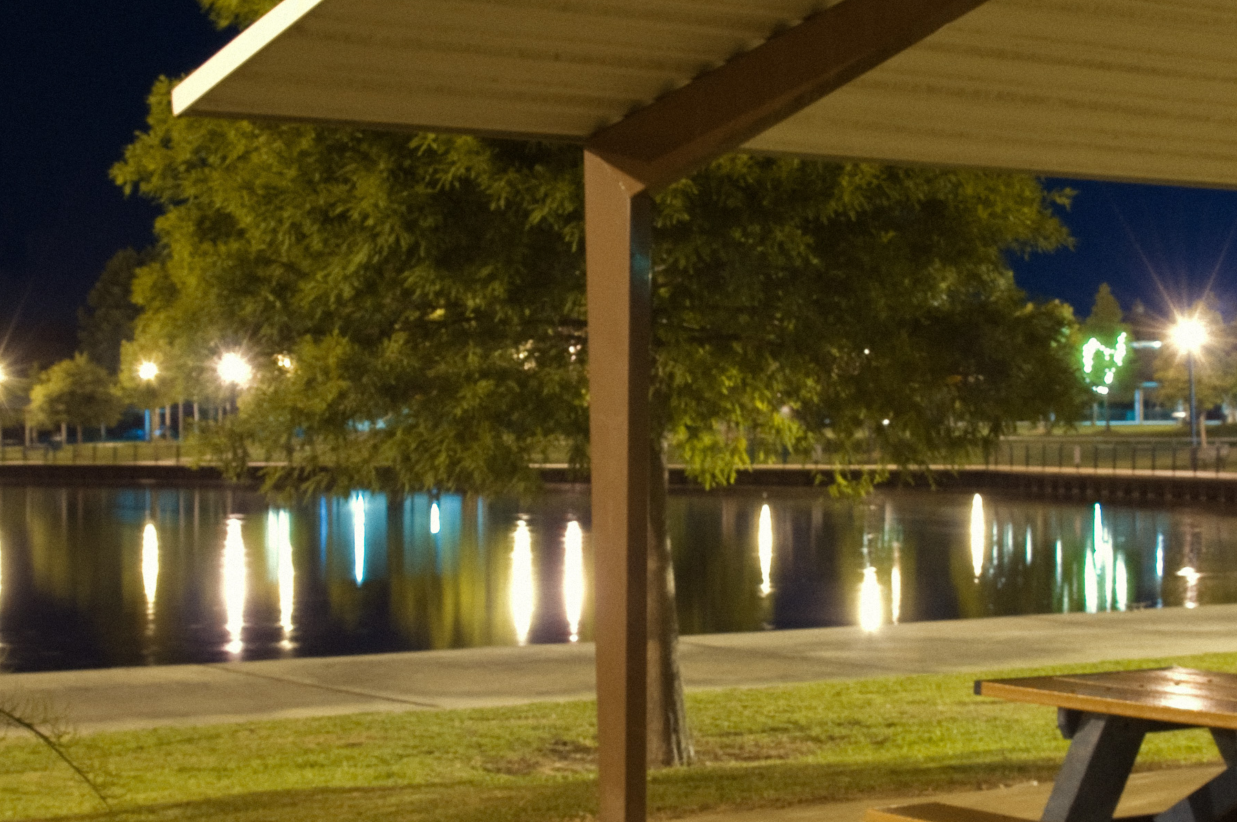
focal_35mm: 75
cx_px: 636
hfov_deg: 27.0
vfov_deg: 18.1
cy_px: 395
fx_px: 2581
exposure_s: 15
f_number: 8
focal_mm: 21
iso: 200
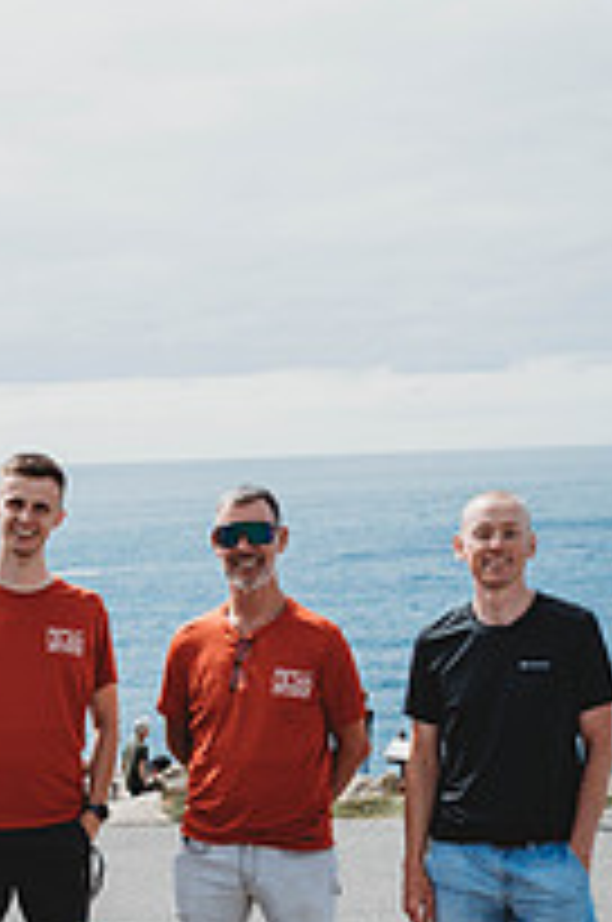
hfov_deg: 15.4
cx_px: 133
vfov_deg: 22.4
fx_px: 2251
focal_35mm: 88
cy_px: 882
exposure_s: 1/1250
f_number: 4
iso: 100
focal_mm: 40
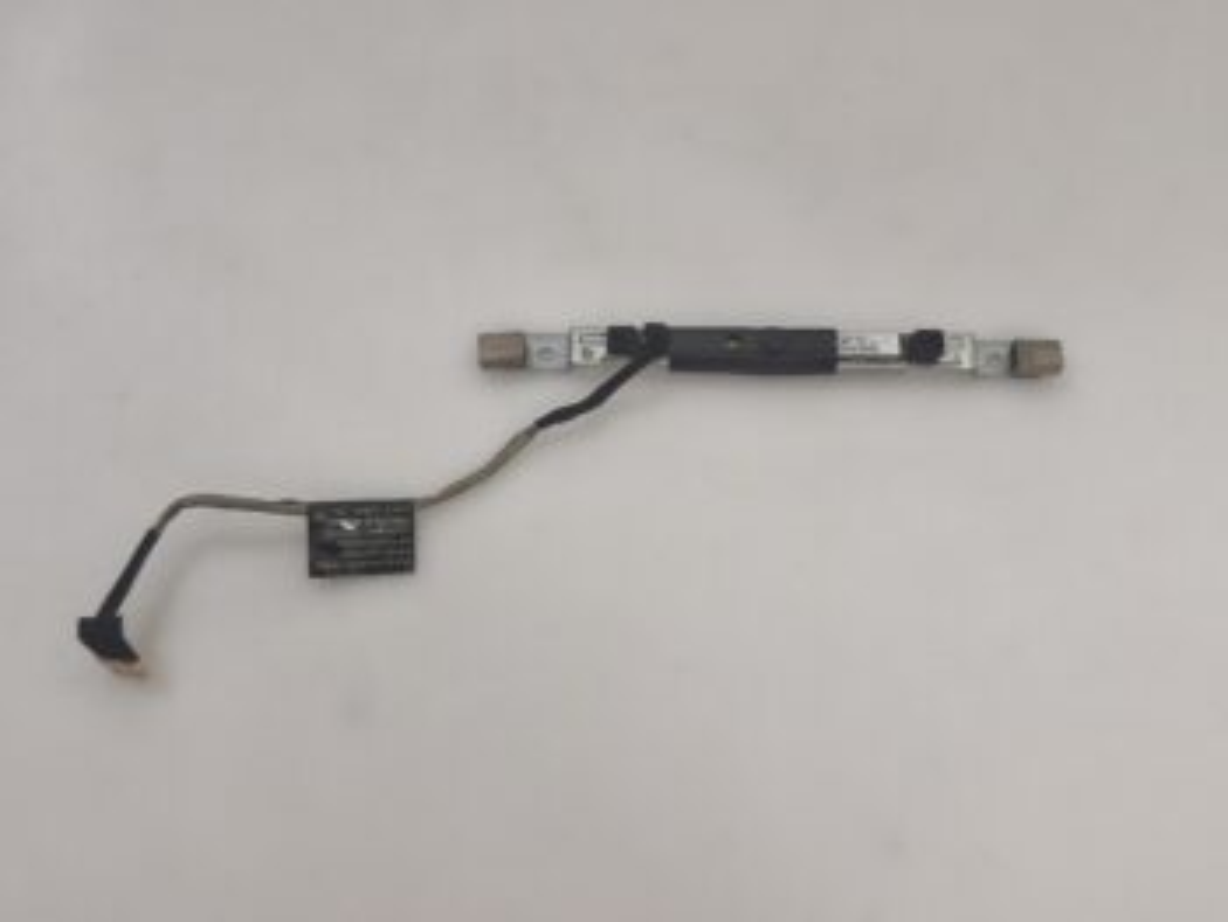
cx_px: 614
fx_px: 1242
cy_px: 461
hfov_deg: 52.6
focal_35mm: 35
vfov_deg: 40.7
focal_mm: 6.57
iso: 320
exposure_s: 1/50
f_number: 1.6
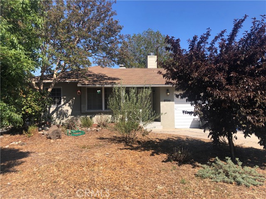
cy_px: 100
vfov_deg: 49.7
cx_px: 133
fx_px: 215
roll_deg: +1.7
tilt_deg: +3.8
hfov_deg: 63.4
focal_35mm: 28
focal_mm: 3.99
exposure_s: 1/1215
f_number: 1.8
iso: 20
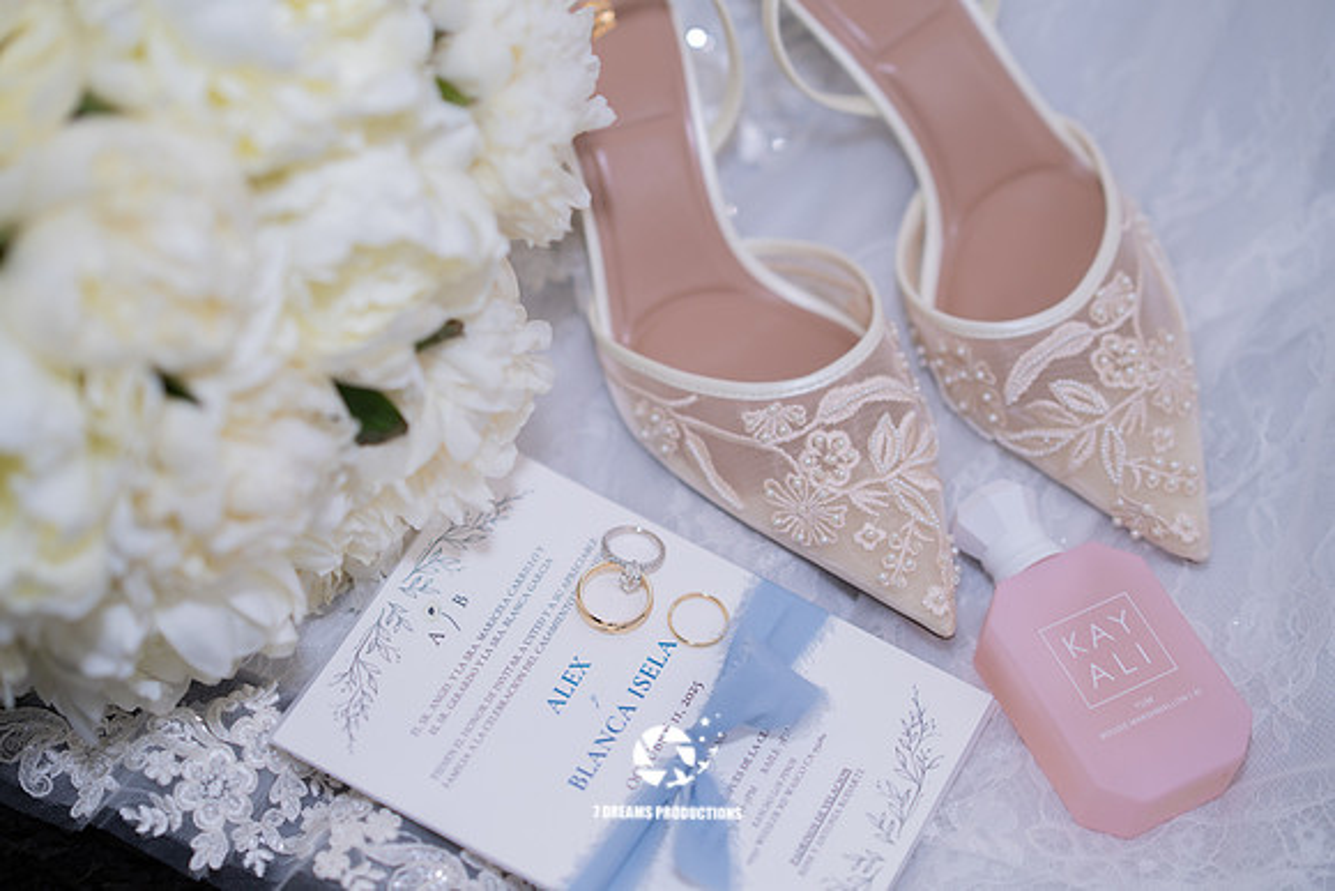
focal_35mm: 85
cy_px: 446
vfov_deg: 16.1
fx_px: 3153
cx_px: 668
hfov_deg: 23.9
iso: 320
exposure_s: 1/125
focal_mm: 85
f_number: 2
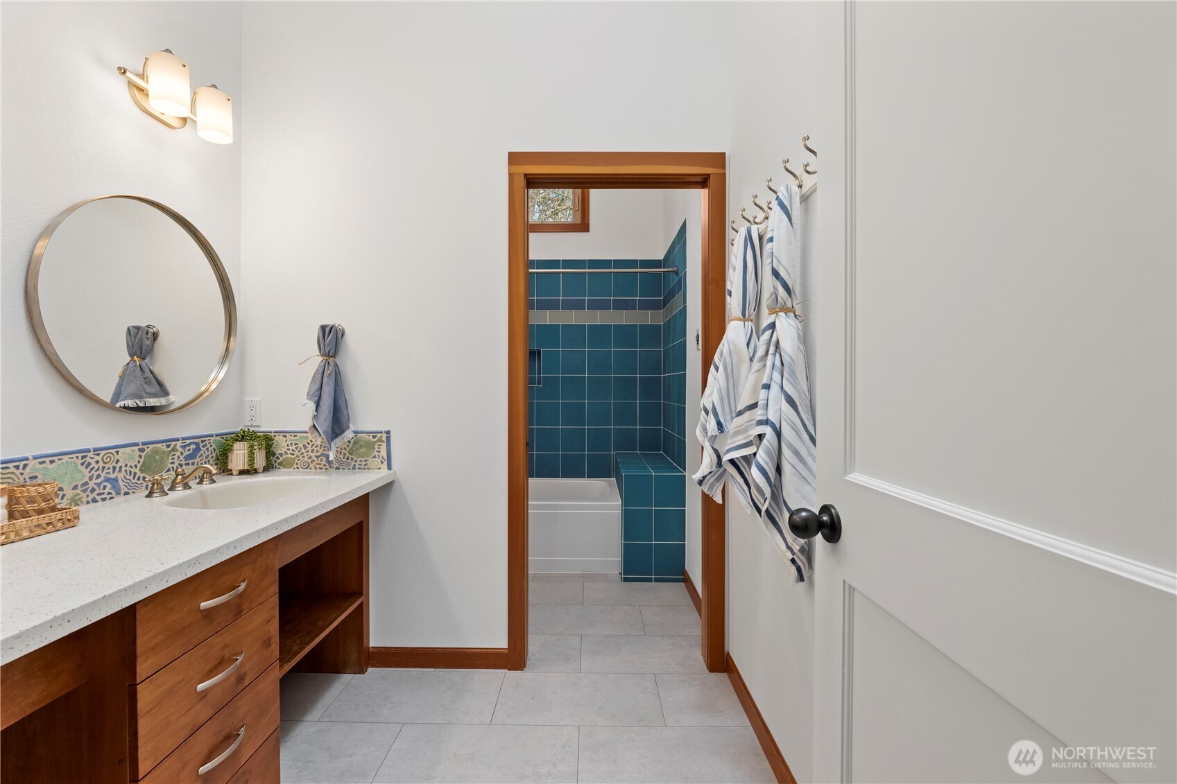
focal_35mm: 14
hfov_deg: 104.3
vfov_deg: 81.2
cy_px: 392
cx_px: 588
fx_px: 458
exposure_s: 1/60
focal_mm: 14
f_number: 8
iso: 4000
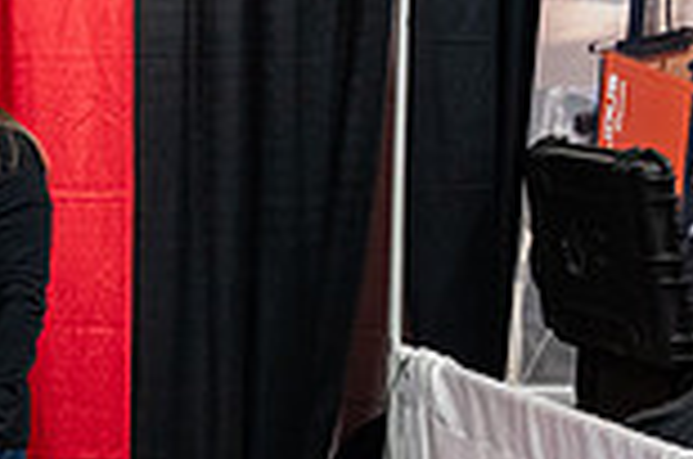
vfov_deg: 13.2
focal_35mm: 103
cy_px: 283
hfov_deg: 17.6
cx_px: -379
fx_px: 1979
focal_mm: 25.5
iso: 3200
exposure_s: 1/200
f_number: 3.2
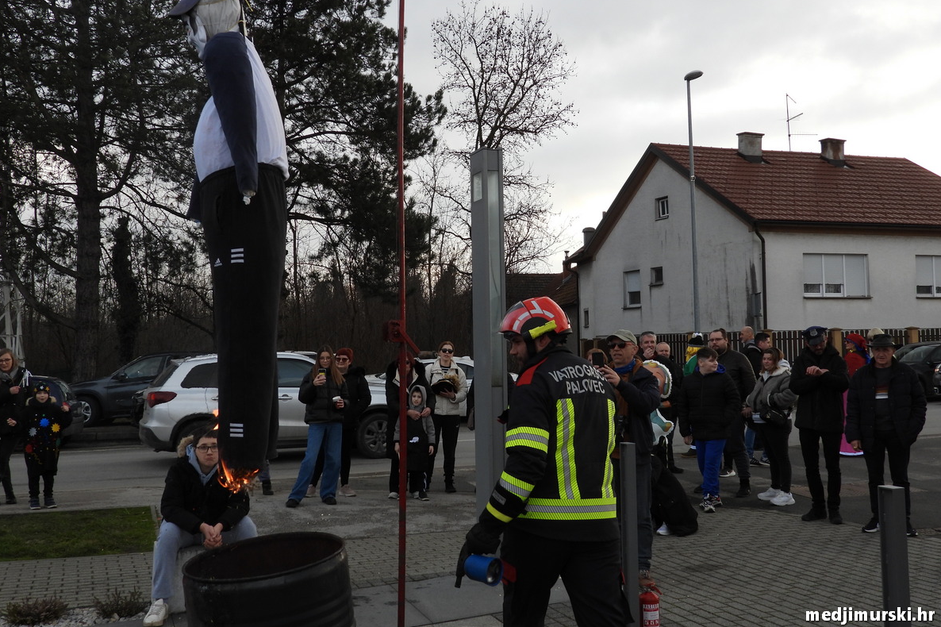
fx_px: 1045
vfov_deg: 33.4
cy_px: 282
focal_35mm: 40
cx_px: 466
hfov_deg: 48.5
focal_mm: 6.8
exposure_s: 1/400
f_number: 3.2
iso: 100
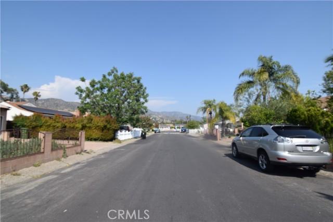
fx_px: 153
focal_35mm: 16
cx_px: 166
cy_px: 111
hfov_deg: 95.0
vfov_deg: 72.1
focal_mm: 11
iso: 200
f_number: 9
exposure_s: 1/320
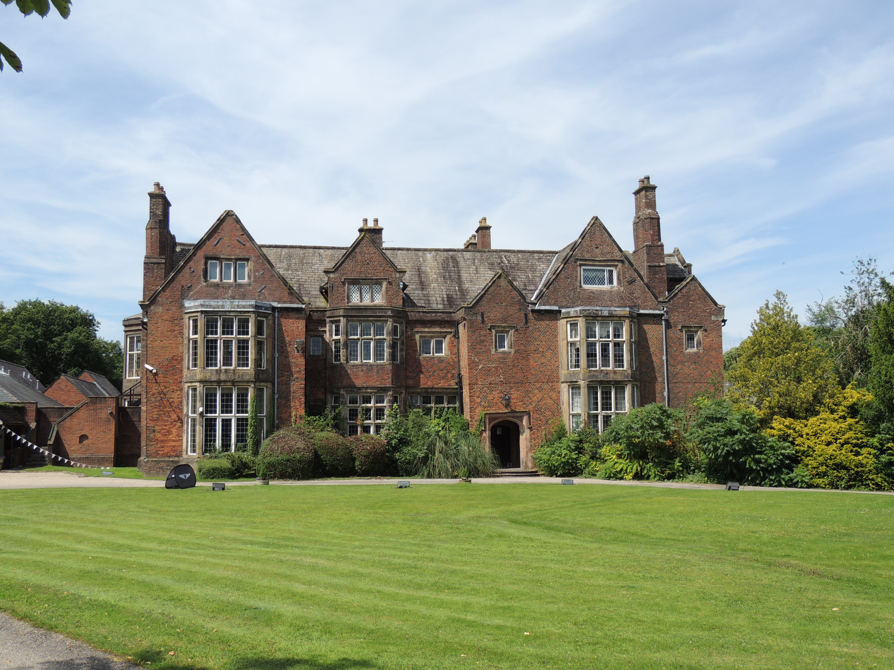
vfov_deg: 40.7
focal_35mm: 35
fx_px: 904
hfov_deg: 52.6
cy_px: 335
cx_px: 447
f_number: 3.3
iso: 100
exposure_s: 1/1000
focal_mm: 6.2
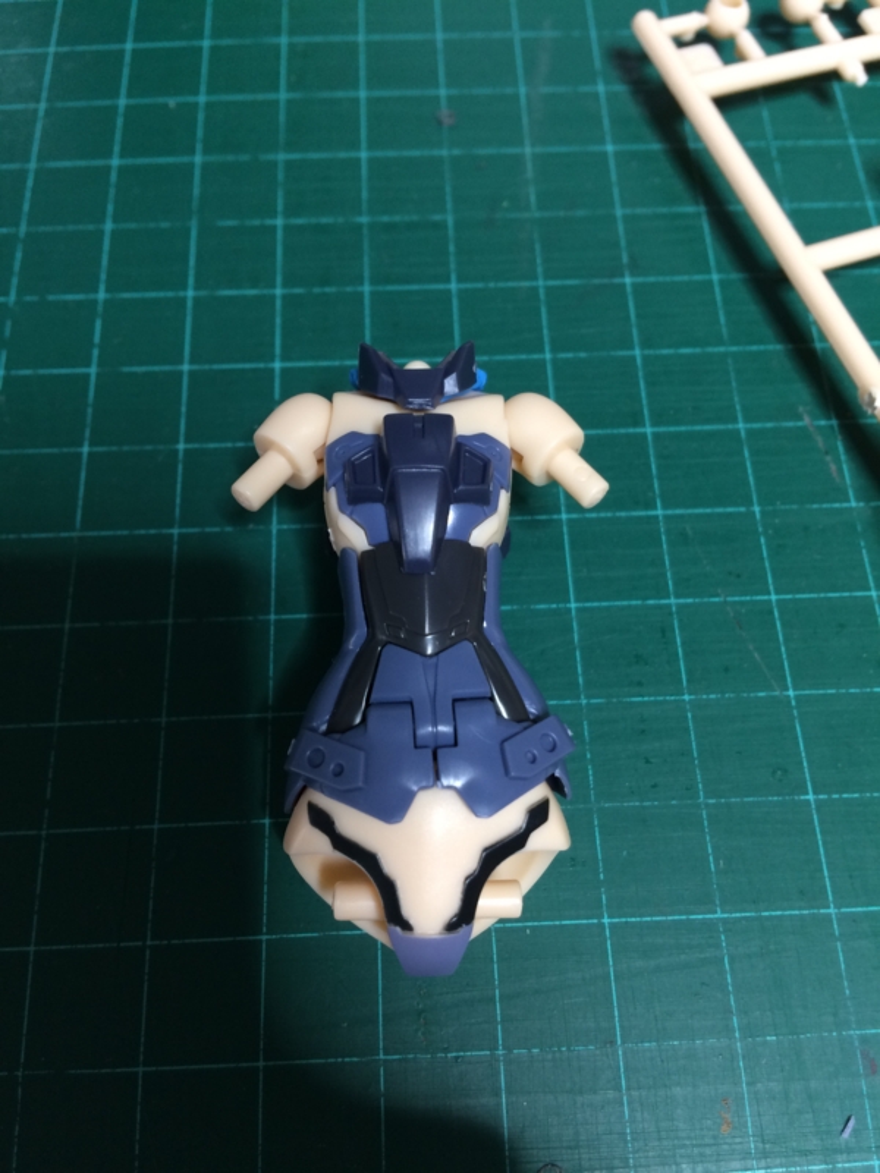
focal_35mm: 29
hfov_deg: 48.2
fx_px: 983
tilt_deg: -66.3
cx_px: 440
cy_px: 586
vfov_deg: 61.7
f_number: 2.2
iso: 80
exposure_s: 1/30
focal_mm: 4.15
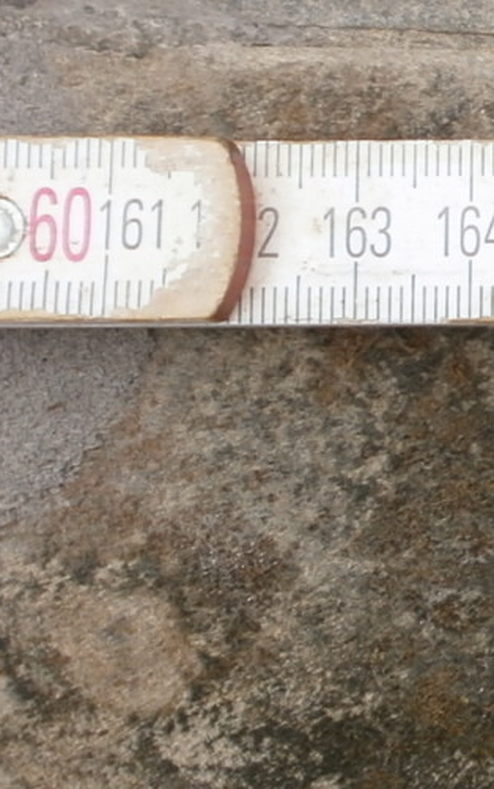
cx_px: 911
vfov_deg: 28.1
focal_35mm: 73
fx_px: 1572
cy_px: 302
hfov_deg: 15.2
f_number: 2.9
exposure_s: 1/500
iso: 100
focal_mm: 4.8
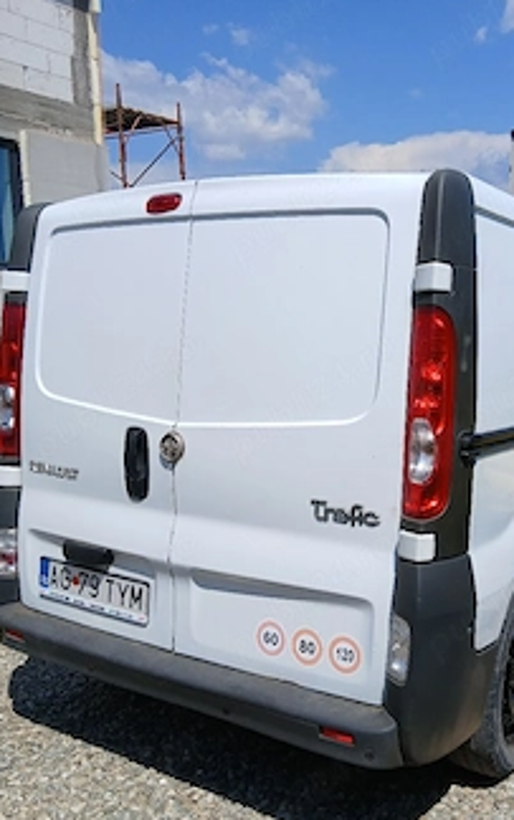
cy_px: 428
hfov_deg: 36.7
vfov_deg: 56.6
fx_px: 761
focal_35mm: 34
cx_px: 362
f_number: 1.8
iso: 20
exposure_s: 1/1000
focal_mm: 3.98
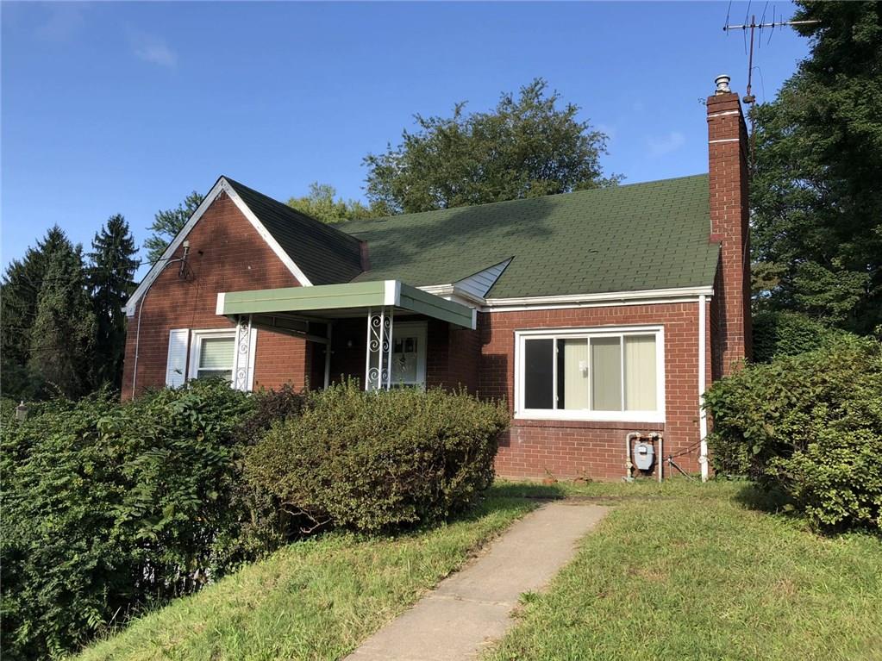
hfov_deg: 63.4
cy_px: 330
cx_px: 441
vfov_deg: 49.7
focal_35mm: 28
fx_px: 713
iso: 20
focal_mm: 3.99
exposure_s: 1/934
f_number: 1.8
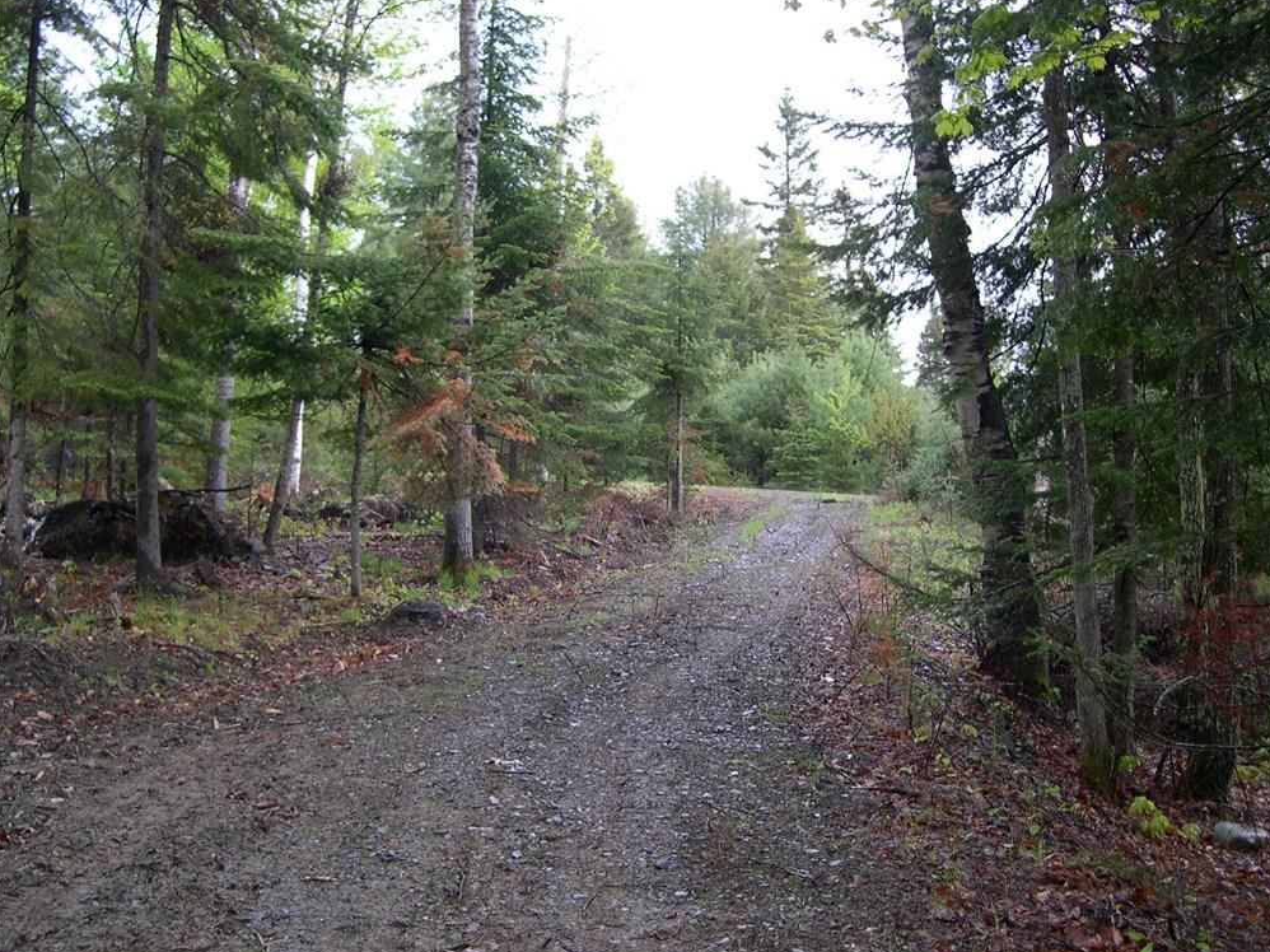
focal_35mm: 39
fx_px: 1430
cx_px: 646
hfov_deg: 47.9
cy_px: 481
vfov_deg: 36.8
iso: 100
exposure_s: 1/34.9
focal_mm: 8
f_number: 2.8
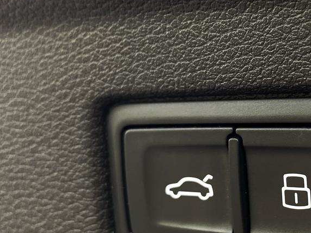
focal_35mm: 56
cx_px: 270
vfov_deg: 26.1
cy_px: 106
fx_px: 503
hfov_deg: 32.9
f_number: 1.8
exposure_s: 1/121
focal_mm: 4.25
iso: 125
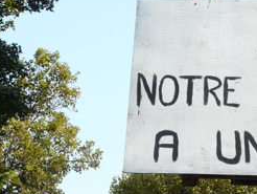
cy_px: 203
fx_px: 1523
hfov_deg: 9.5
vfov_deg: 7.2
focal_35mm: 205
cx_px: 303
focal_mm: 14
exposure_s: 1/200
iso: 100
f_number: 5
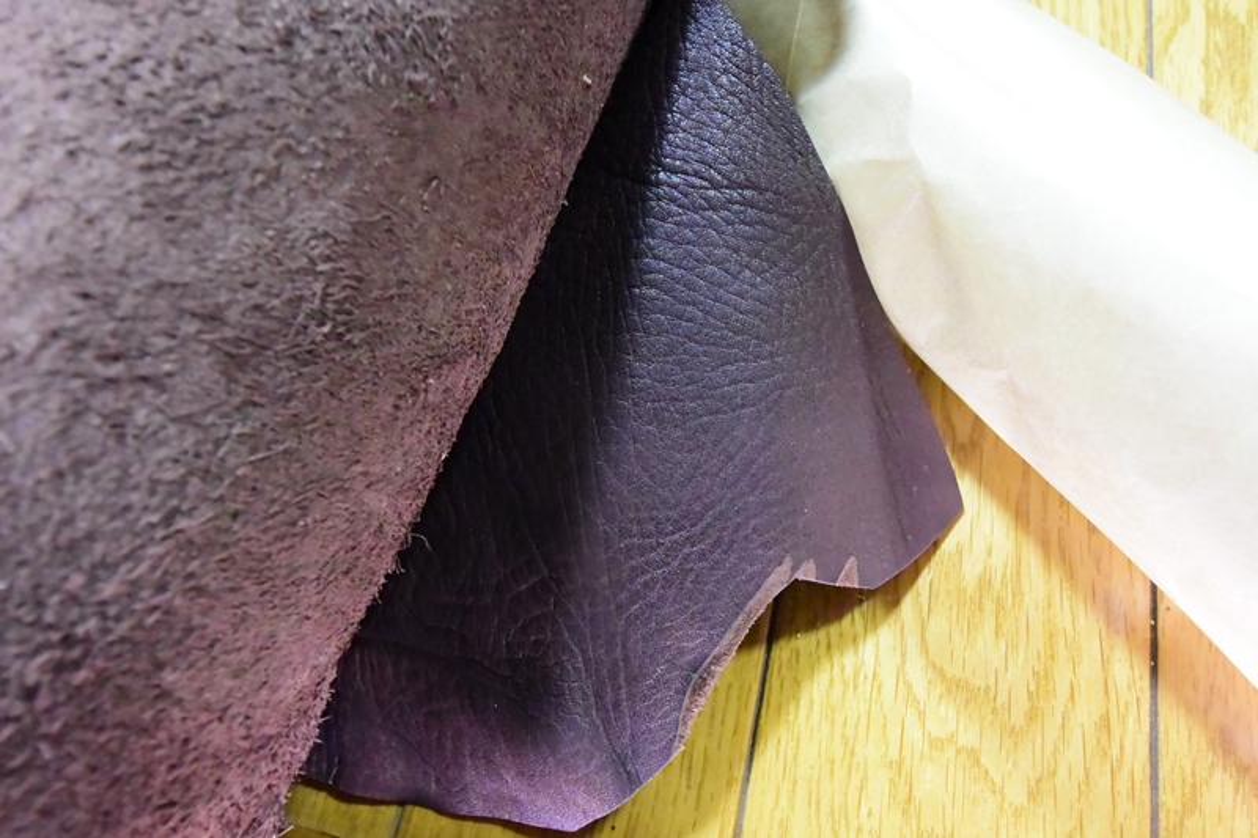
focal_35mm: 18
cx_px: 629
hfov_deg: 90.0
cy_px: 419
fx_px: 629
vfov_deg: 67.4
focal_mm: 6.7
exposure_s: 1/15
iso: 3200
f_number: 3.5
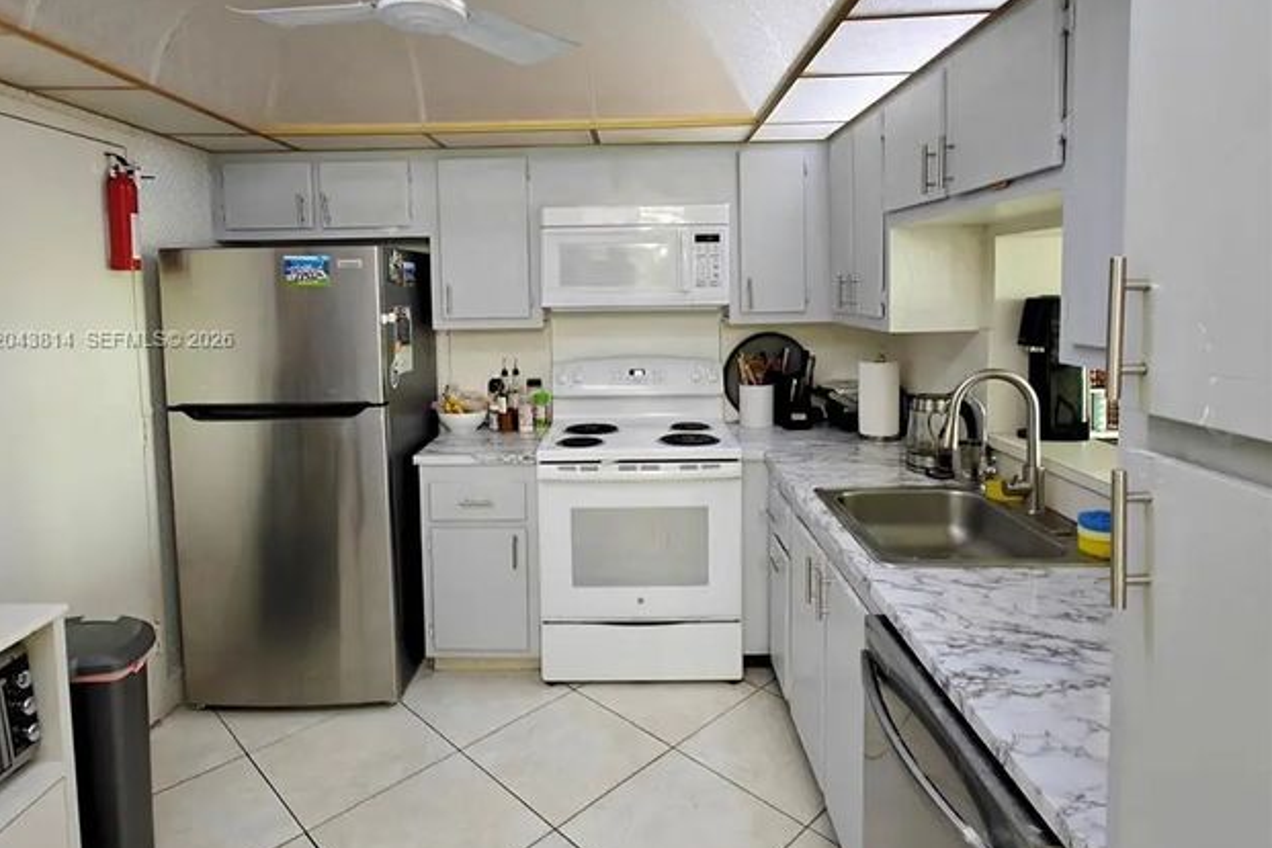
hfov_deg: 84.0
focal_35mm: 20
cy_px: 341
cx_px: 619
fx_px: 707
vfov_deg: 61.4
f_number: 2.2
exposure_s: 1/20
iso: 250
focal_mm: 2.62
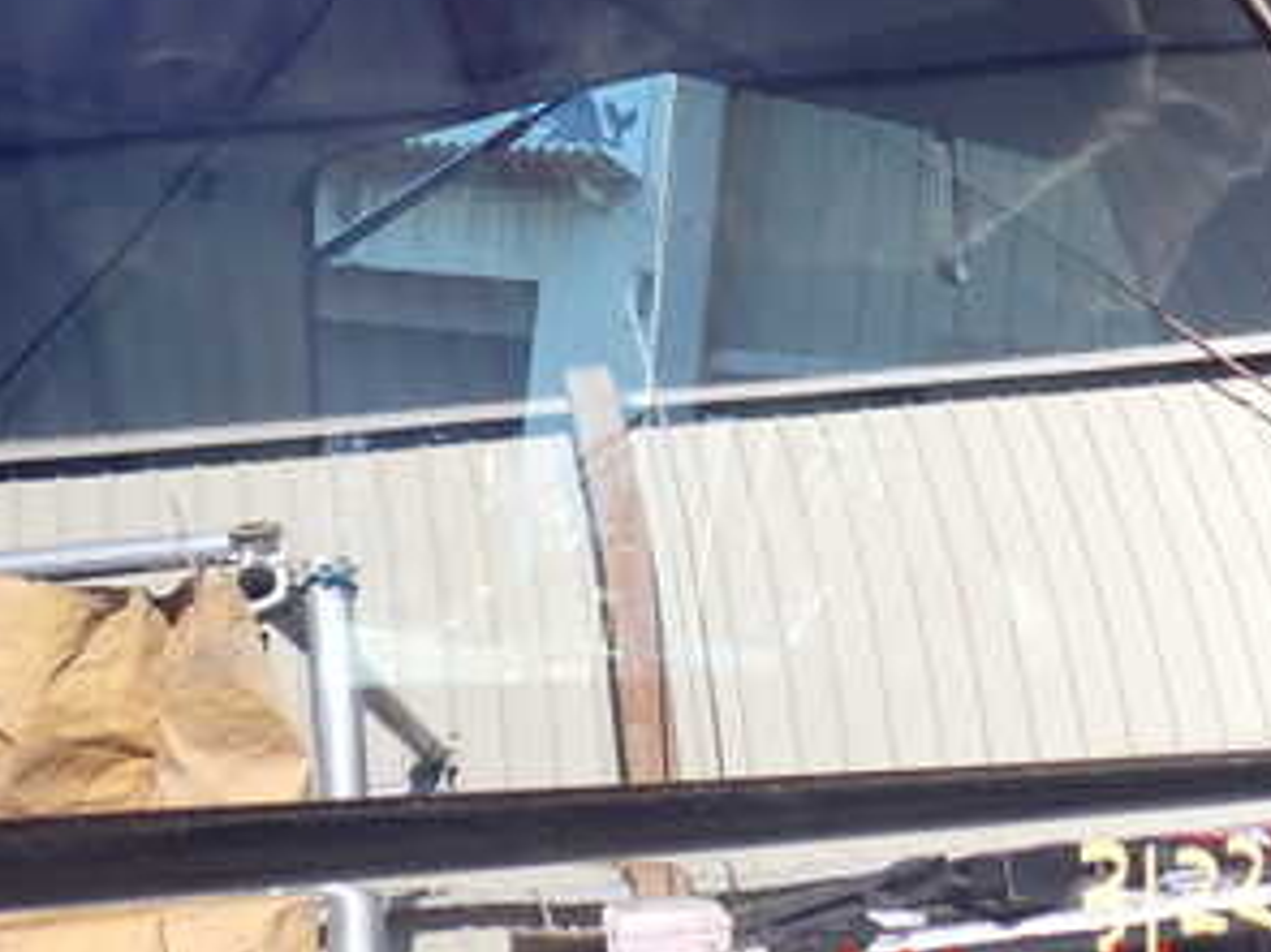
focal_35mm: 61
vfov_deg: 23.3
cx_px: 521
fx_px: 2239
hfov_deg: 31.6
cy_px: 73
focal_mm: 5.4
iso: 100
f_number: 2.3
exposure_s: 1/80
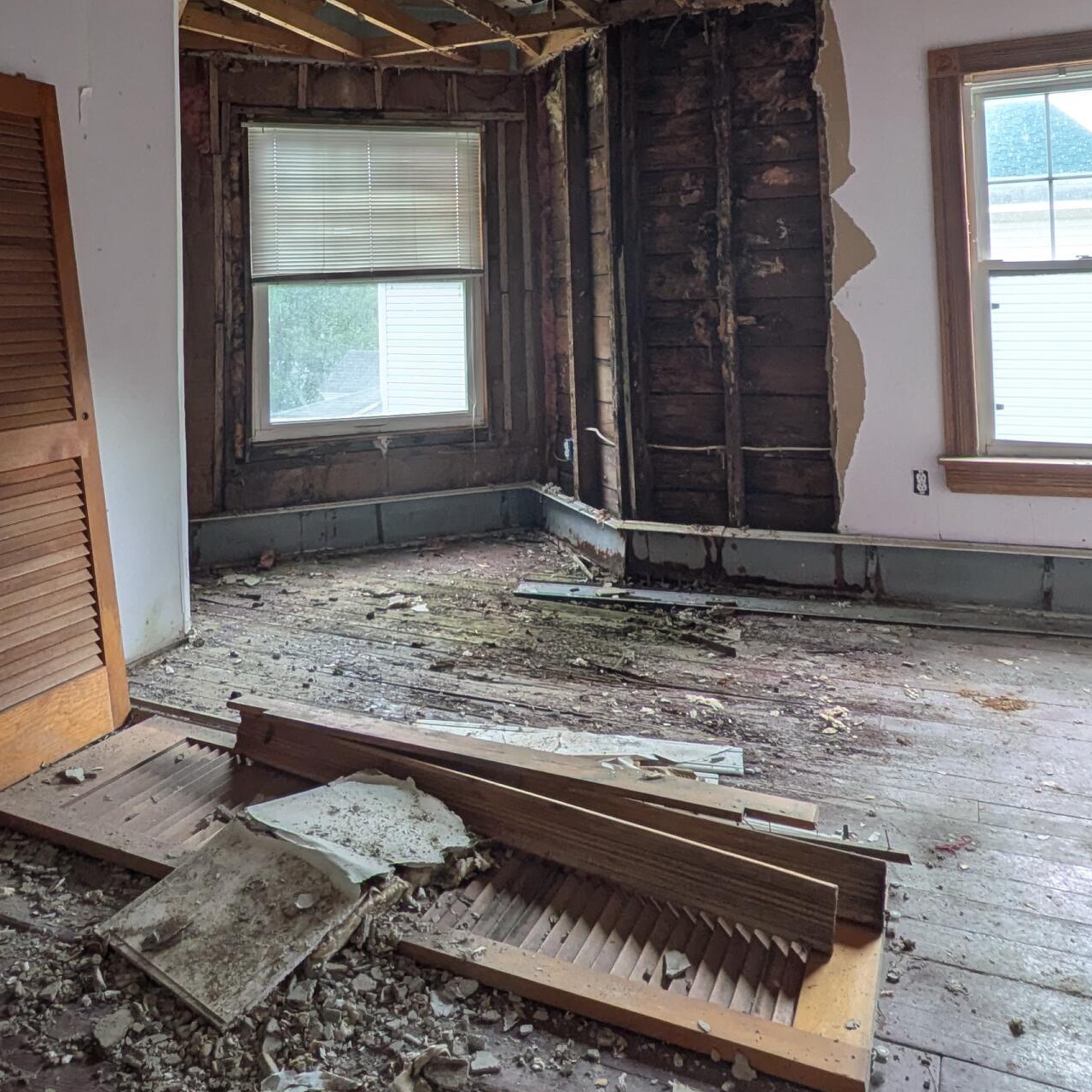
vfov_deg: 52.8
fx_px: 1035
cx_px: 427
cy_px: 257
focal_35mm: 29
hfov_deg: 55.1
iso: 74
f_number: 2.2
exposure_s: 1/60
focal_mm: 1.83
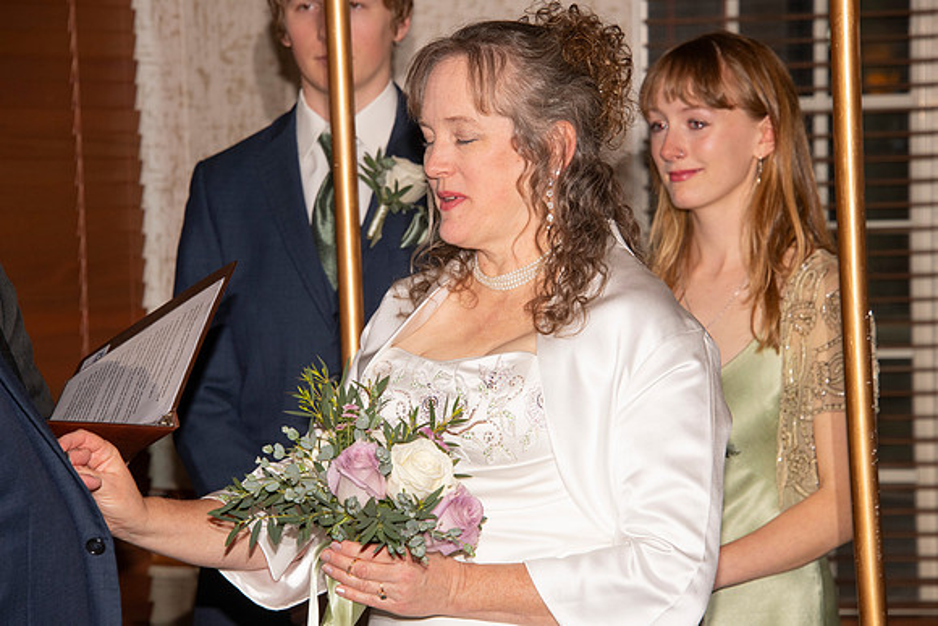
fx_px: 4691
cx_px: 469
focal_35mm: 180
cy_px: 313
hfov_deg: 11.4
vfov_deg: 7.6
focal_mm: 180
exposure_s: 1/160
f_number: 9
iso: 1000
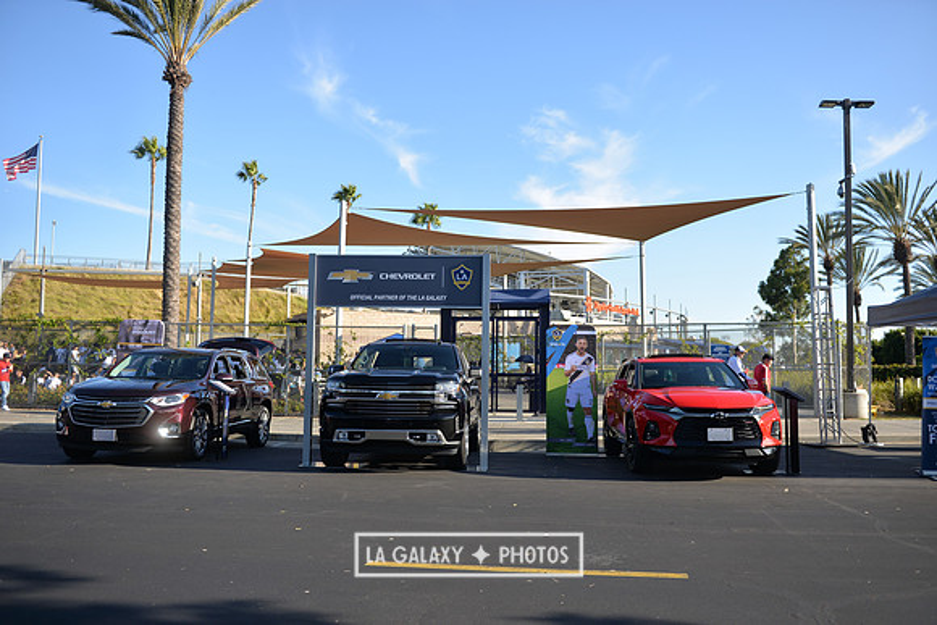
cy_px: 312
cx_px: 468
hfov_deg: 63.6
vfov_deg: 45.0
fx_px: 755
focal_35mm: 29
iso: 100
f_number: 2.8
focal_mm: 29
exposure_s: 1/1000
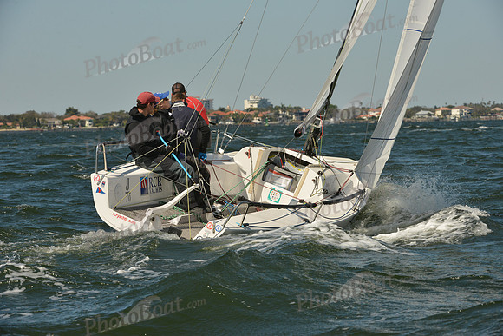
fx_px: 2795
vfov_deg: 6.9
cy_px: 168
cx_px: 252
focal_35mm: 200
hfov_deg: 10.3
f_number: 11
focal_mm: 200
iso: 500
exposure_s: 1/1000
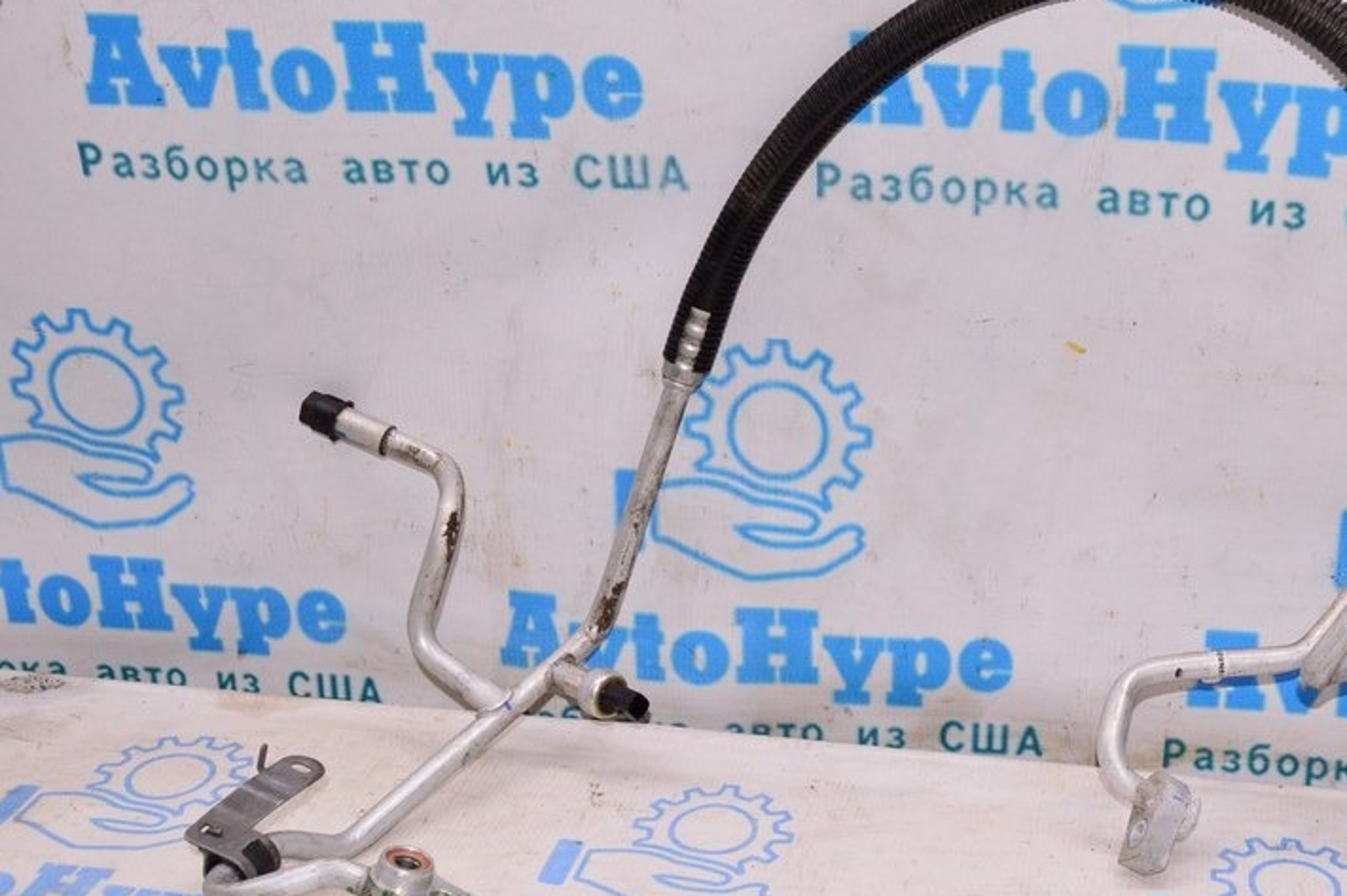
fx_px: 1859
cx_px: 940
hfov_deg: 39.2
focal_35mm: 50
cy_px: 497
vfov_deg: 27.1
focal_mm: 23
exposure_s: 1/125
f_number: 8
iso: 1600
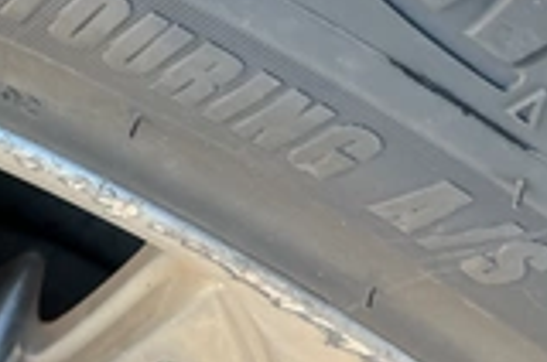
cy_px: -20
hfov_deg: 27.7
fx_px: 1107
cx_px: 345
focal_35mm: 73
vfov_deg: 18.0
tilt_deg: -48.0
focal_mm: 3
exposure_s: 1/97
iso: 64
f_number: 1.8
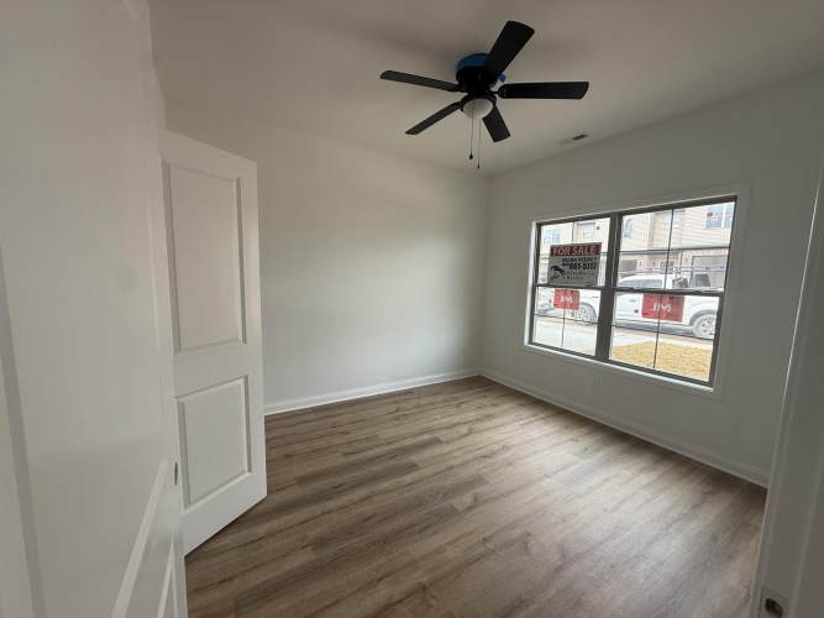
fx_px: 333
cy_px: 309
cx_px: 412
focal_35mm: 14
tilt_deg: -6.6
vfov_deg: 85.7
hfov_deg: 102.1
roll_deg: -0.7
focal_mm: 2.22
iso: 64
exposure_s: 1/146
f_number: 2.2
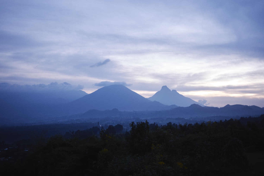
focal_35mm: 40
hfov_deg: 48.5
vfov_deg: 33.4
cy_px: 88
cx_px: 132
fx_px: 293
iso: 100
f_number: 2.8
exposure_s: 1/2.5
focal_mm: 26
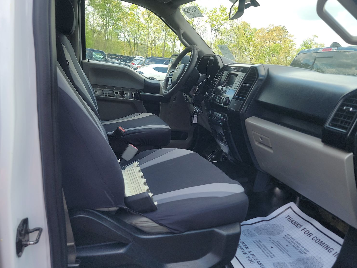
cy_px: 141
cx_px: 166
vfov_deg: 53.0
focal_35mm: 26
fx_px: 268
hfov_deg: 67.2
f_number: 1.8
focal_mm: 6.7
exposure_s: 1/153
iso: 50
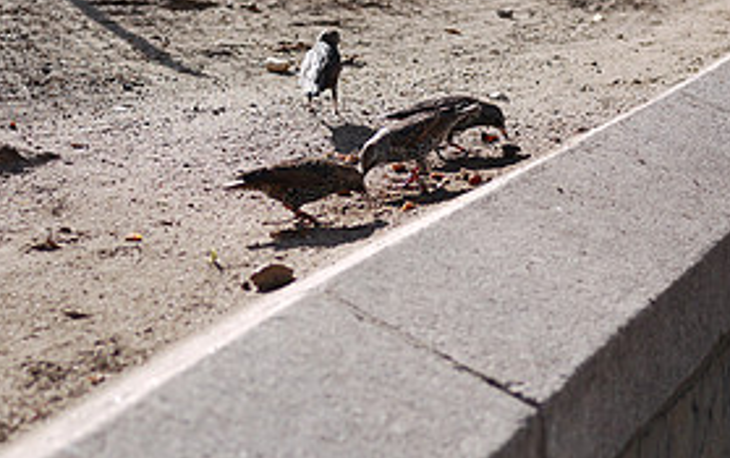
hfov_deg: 23.5
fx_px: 1753
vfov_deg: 14.8
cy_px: 109
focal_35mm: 88
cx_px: 390
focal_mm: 20
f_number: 1.7
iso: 100
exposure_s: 1/4000
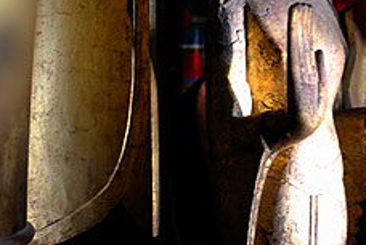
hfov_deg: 29.0
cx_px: 128
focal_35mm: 69
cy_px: 15
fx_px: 703
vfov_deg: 19.4
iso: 200
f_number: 2.8
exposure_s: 1/30
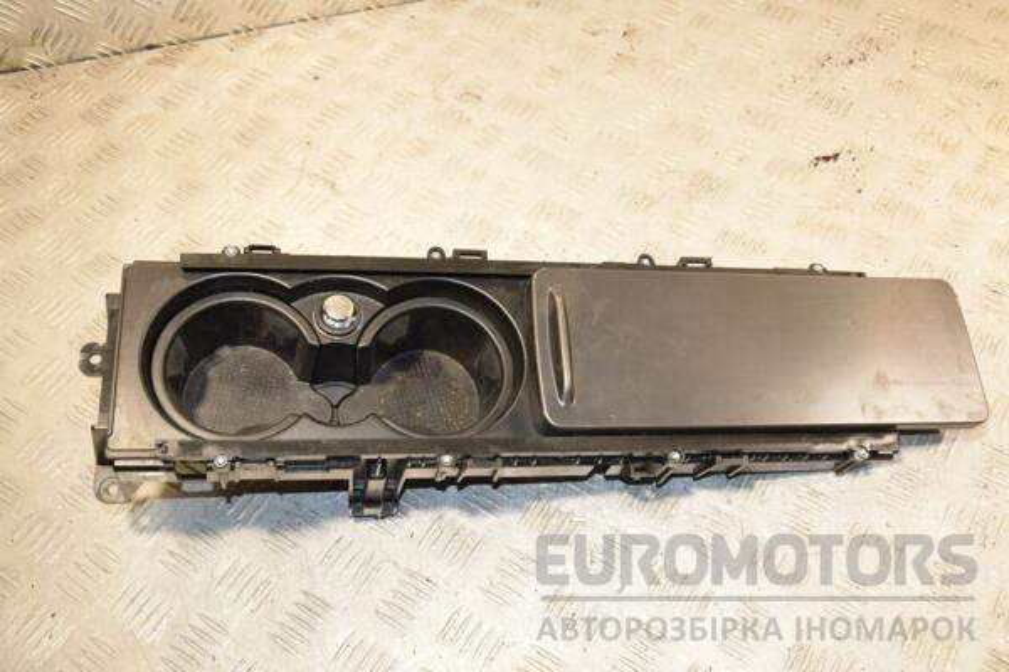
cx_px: 504
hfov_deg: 53.1
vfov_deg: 36.9
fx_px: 1009
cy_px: 336
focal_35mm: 36
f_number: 6.3
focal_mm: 24
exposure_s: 1/200
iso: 800
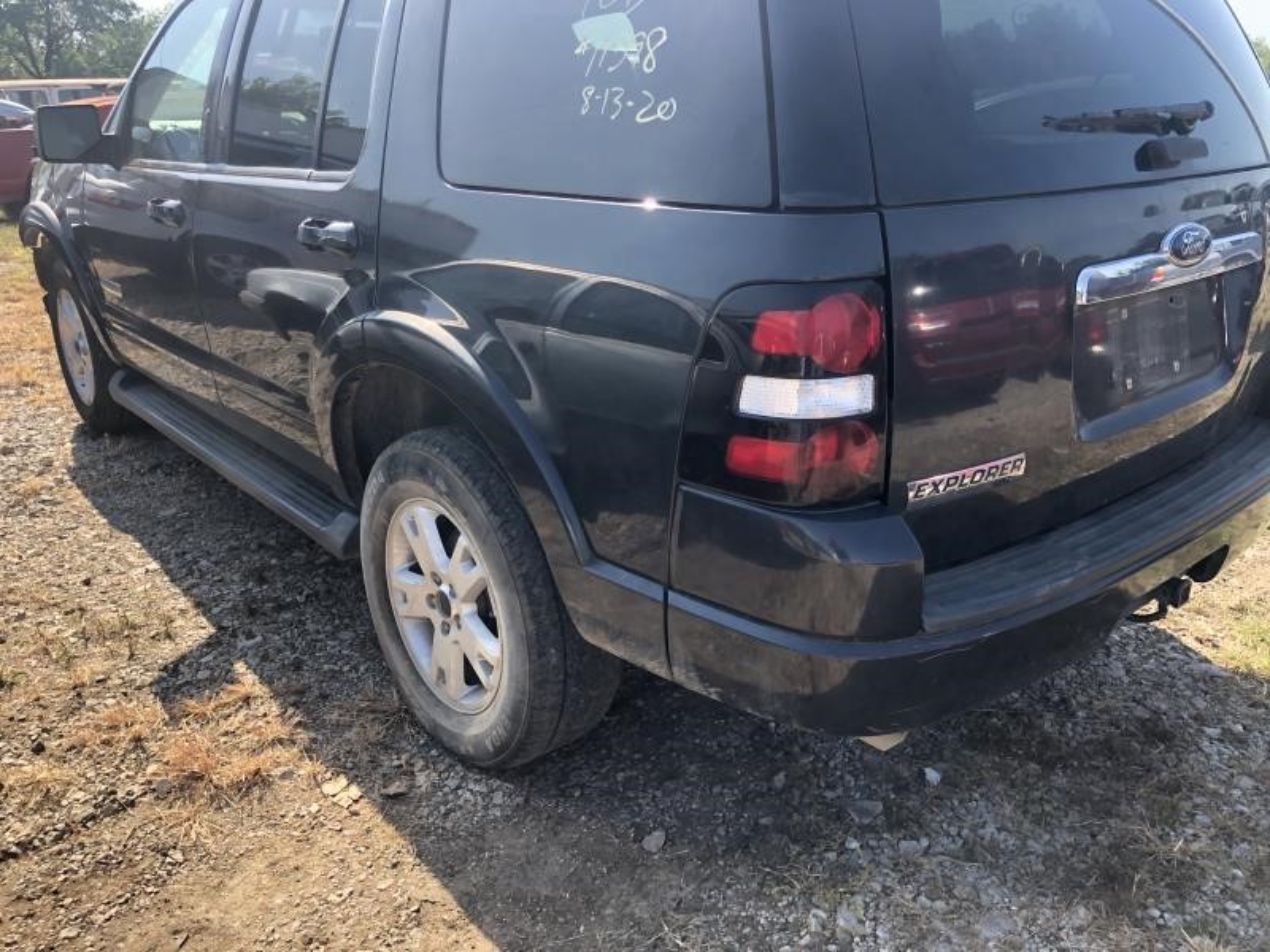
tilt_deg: -18.6
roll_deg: +2.9
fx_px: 1027
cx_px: 635
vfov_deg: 49.7
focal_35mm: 28
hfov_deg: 63.4
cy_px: 476
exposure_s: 1/410
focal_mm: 3.99
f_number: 1.8
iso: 20
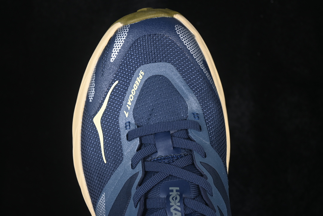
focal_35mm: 75
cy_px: 108
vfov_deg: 18.2
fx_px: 673
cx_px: 162
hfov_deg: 27.0
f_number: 6.3
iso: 160
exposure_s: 1/60
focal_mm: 50
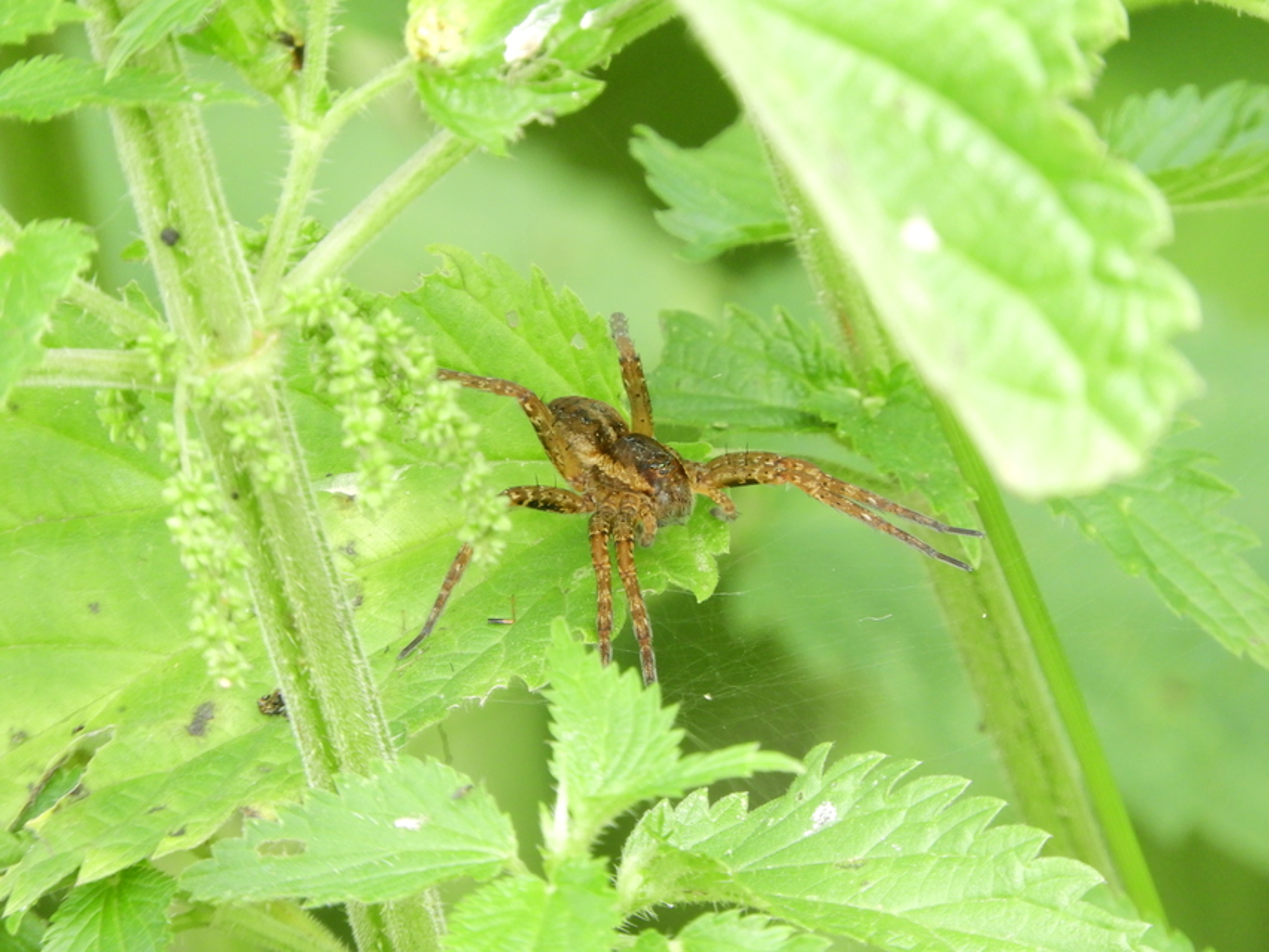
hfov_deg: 2.0
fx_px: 36665
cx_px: 634
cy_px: 476
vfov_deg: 1.5
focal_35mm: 1000
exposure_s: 1/80
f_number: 5.6
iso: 400
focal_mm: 179.2
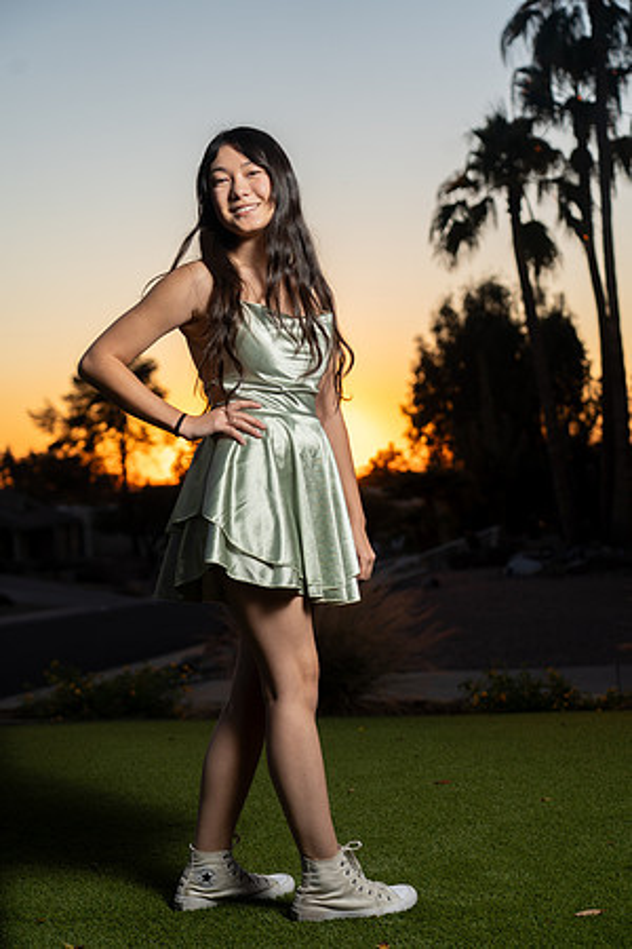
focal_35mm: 59
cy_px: 474
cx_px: 316
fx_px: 1554
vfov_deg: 33.9
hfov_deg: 23.0
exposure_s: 1/200
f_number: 4
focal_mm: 59
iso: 100
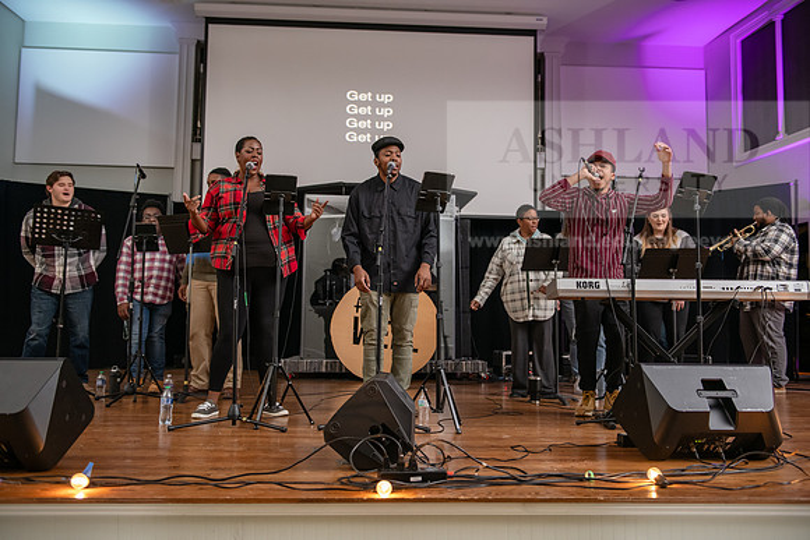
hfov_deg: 58.7
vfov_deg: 41.1
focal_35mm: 32
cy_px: 270
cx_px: 405
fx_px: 720
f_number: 3.2
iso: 1600
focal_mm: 32
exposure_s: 1/60
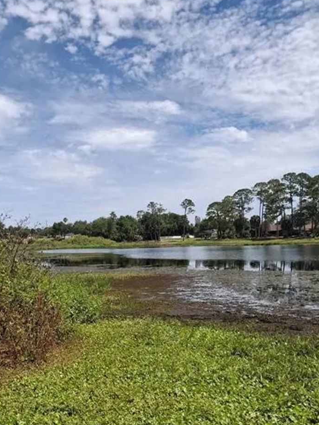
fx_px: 454
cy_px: 293
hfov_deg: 38.2
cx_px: 105
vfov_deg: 49.0
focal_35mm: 37
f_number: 1.8
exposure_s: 1/1905
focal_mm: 4.69
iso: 32
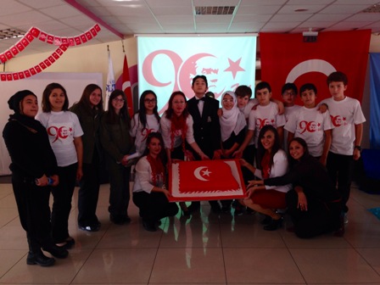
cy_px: 142
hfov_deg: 55.4
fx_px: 362
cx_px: 190
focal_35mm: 33
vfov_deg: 42.9
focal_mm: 4.12
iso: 50
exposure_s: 1/23
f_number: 2.4
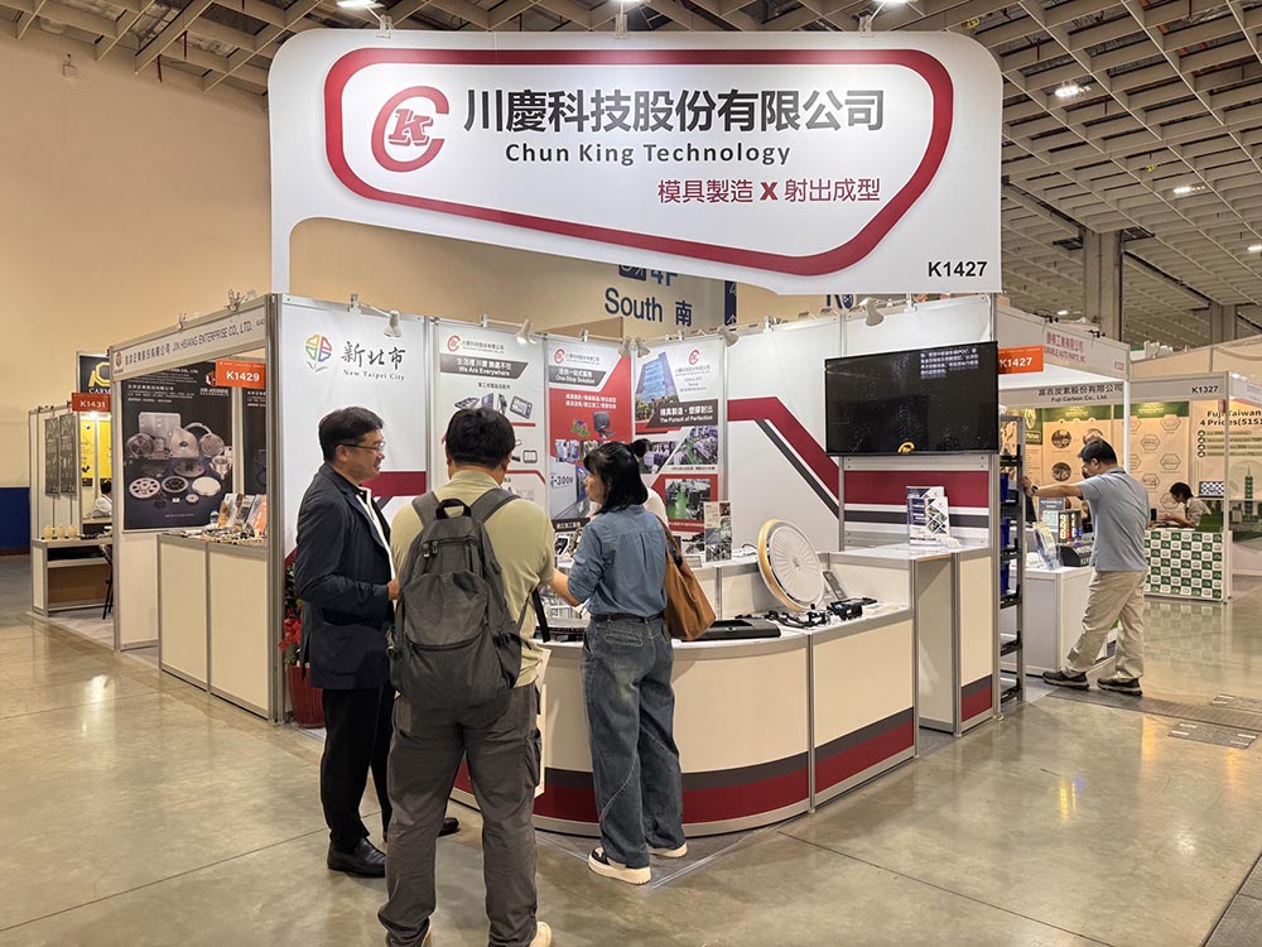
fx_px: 875
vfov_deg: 56.8
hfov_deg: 71.6
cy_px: 474
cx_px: 631
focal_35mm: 24
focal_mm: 6.76
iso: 80
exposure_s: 1/120
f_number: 1.78
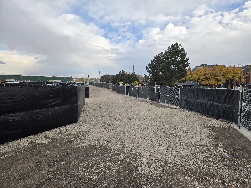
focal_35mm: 23
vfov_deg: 58.9
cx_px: 126
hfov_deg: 73.9
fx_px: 167
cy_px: 94
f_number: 1.8
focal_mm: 5.4
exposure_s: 1/976
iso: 25
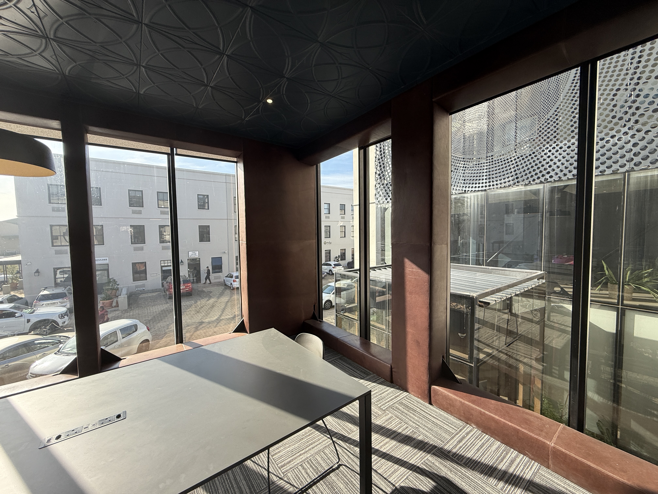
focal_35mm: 14
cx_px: 329
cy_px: 247
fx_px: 266
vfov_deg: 85.7
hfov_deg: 102.1
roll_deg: +0.5
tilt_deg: -2.4
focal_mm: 2.22
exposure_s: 1/328
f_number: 2.2
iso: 64
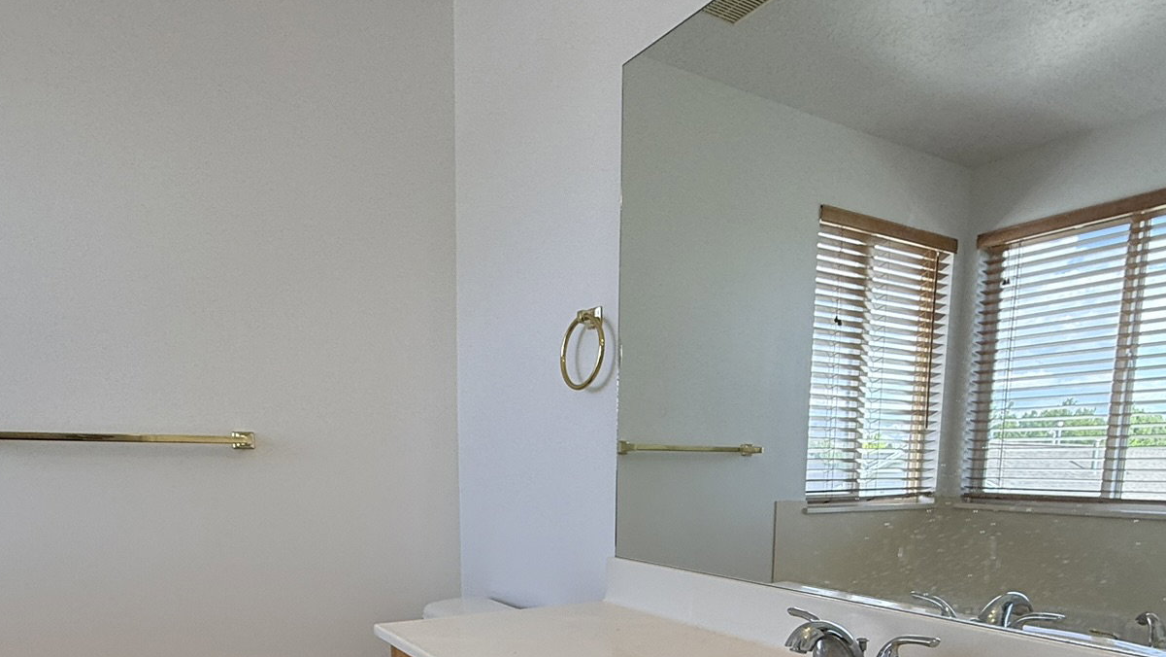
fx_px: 804
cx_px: 583
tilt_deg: -8.8
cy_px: 588
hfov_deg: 71.9
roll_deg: +0.1
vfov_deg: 41.1
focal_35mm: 26
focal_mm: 2.22
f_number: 2.2
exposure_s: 1/147
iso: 64
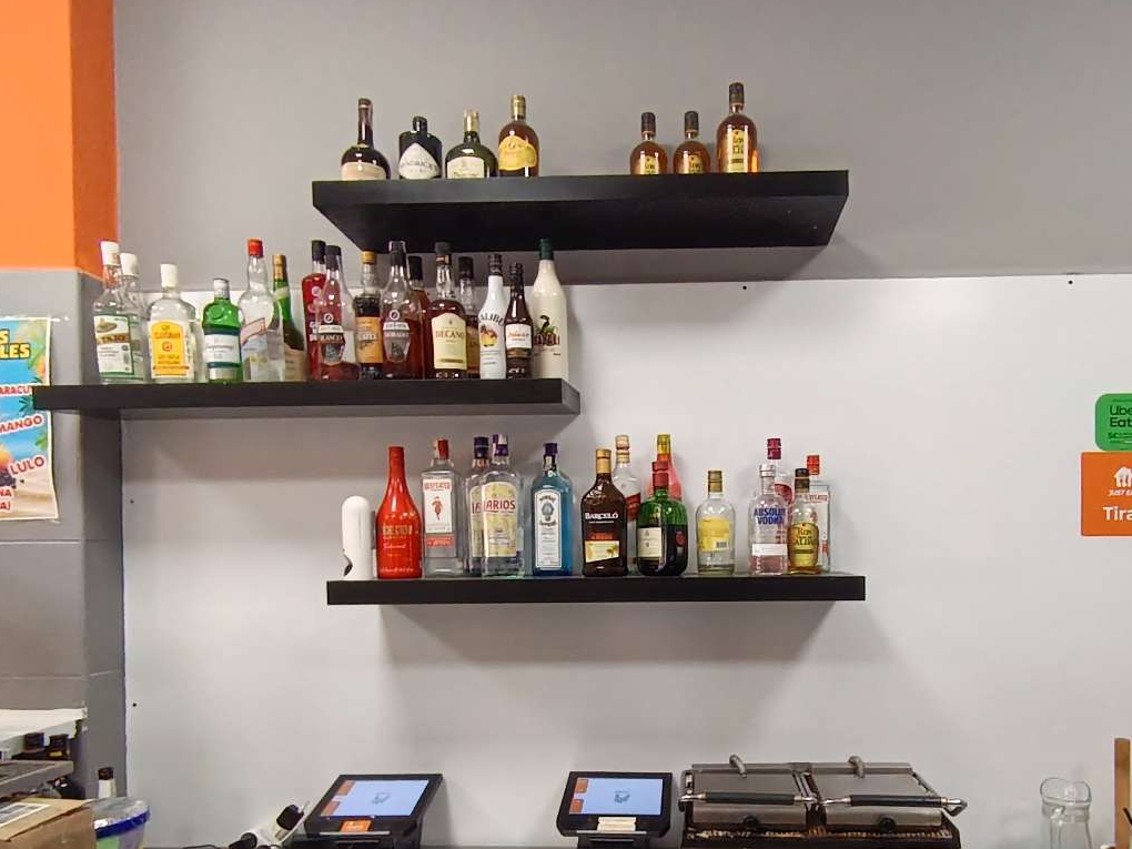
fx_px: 818
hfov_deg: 68.8
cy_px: 578
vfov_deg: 53.6
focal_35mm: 25
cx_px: 674
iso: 588
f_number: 2.2
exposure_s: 1/50
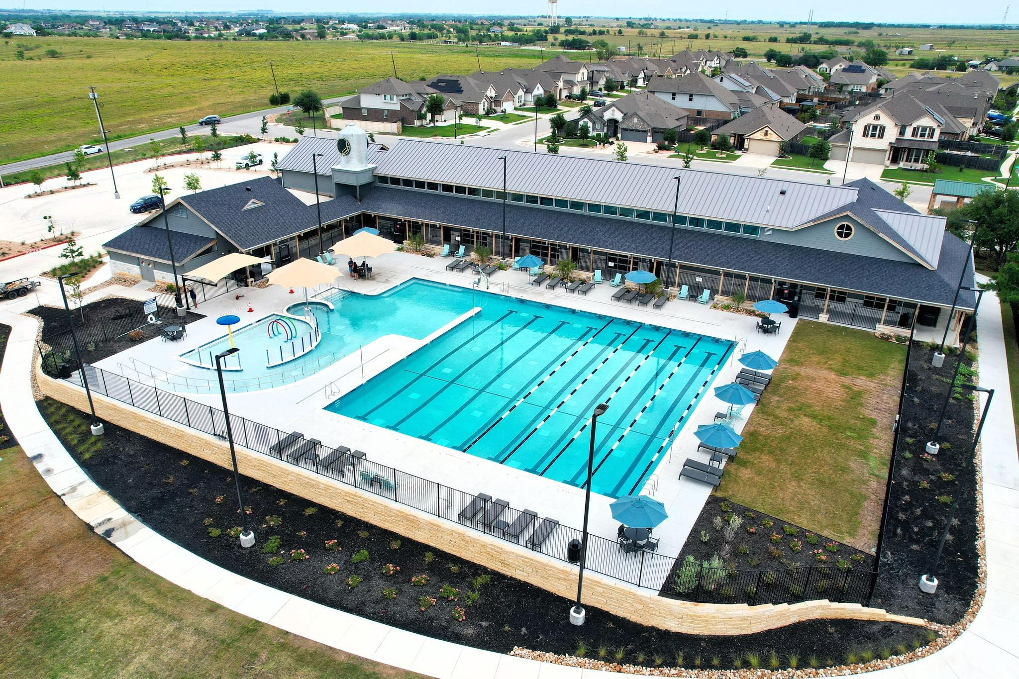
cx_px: 510
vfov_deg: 57.2
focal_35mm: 22
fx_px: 623
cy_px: 340
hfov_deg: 78.6
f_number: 2.8
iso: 130
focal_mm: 8.38
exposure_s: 1/2500
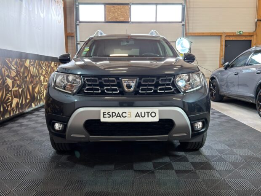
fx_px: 241
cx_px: 130
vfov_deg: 44.2
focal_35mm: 32
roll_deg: +0.6
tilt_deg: -7.2
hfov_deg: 56.8
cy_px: 98
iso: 320
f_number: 1.78
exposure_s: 1/100
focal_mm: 6.76
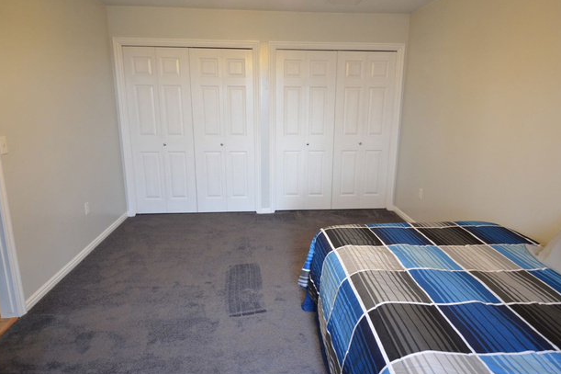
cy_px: 191
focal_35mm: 24
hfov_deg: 74.9
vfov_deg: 54.0
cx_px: 286
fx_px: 366
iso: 1250
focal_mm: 15
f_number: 4
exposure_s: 1/30
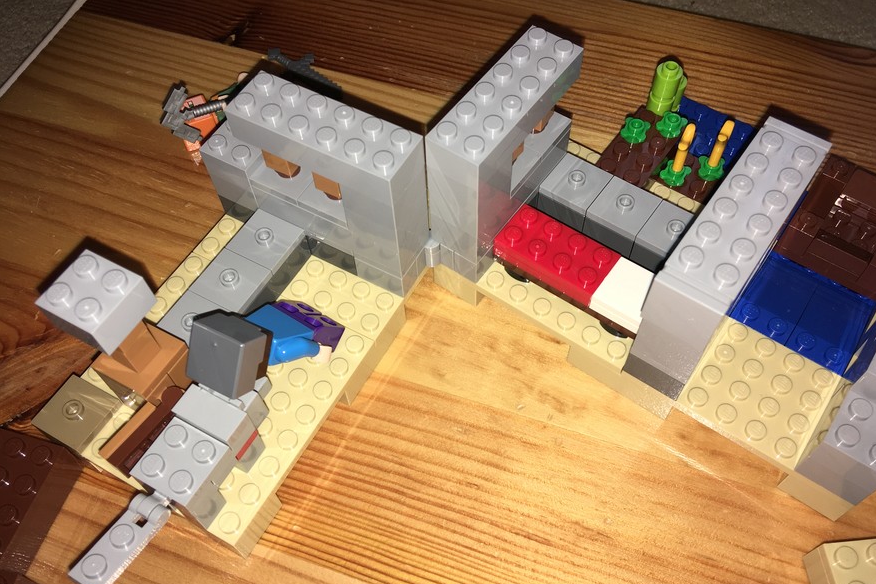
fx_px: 754
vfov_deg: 42.3
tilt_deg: -58.8
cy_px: 304
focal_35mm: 31
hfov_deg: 60.3
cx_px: 449
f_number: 2.2
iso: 25
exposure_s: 1/76
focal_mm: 4.15
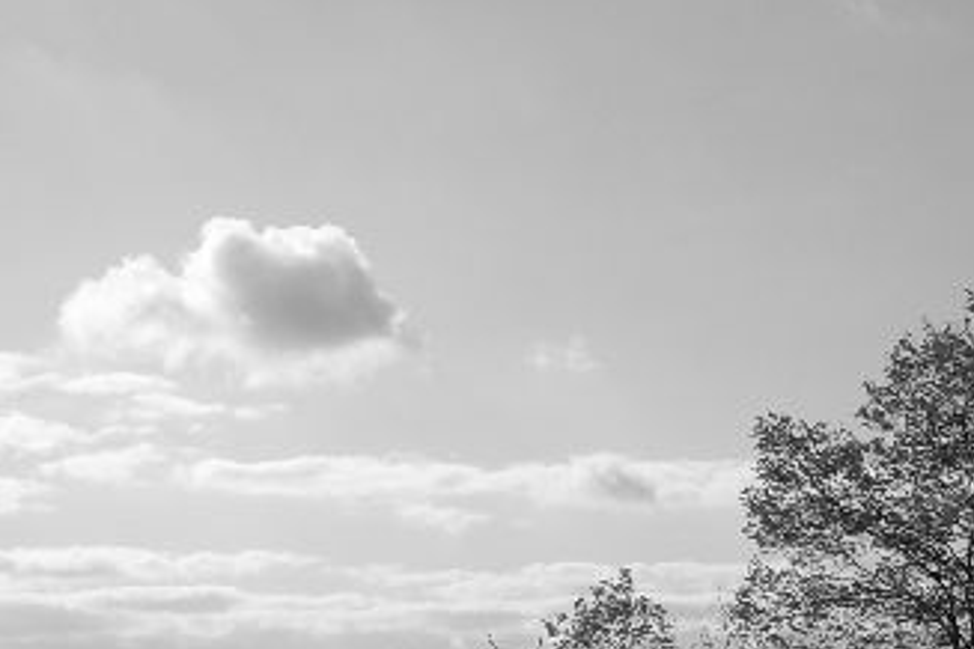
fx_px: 2732
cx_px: 676
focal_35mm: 101
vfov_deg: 13.5
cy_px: 470
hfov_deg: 20.1
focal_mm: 8.9
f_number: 5.3
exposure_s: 1/917
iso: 50
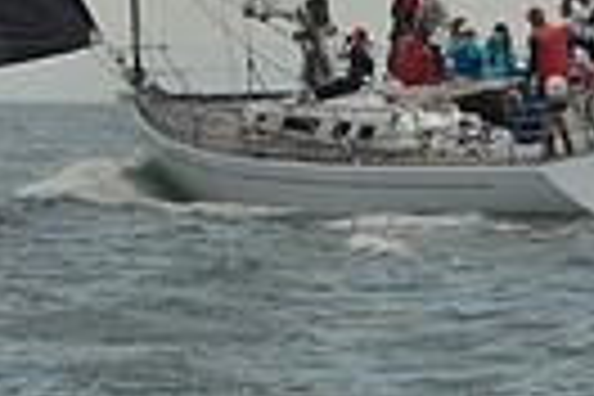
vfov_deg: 4.3
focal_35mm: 308
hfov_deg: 6.7
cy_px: -904
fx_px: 5082
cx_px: 142
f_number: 10
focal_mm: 70
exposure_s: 1/1250
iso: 280
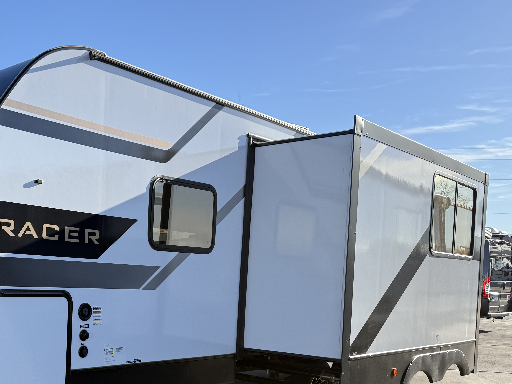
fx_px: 606
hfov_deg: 43.4
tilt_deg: -4.0
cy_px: 306
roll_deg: -1.1
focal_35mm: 41
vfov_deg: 34.1
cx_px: 93
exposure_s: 1/2445
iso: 80
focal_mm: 6.76
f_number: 1.78
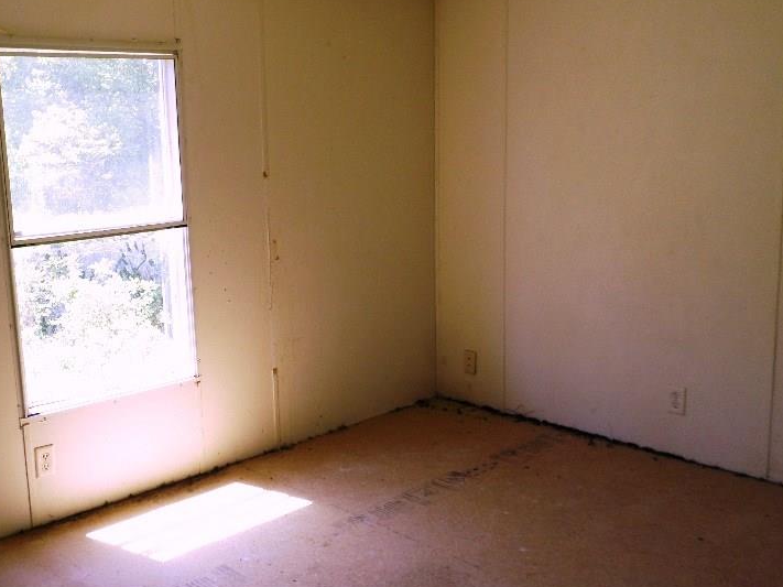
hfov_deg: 50.3
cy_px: 285
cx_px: 253
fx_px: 814
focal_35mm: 36
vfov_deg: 39.6
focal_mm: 4.5
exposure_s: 1/90
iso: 80
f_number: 2.5
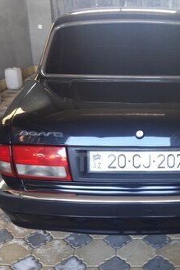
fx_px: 330
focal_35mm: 44
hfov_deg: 30.0
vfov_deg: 44.3
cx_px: 138
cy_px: 162
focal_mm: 3.7
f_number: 1.9
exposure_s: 1/33
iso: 100
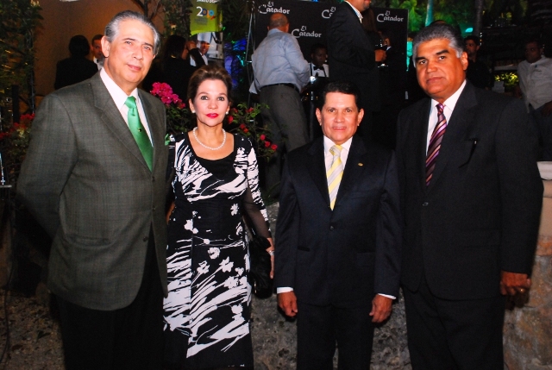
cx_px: 276
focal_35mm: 39
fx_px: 599
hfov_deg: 49.5
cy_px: 185
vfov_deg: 34.3
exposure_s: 1/50
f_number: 4.5
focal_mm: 26
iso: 1250
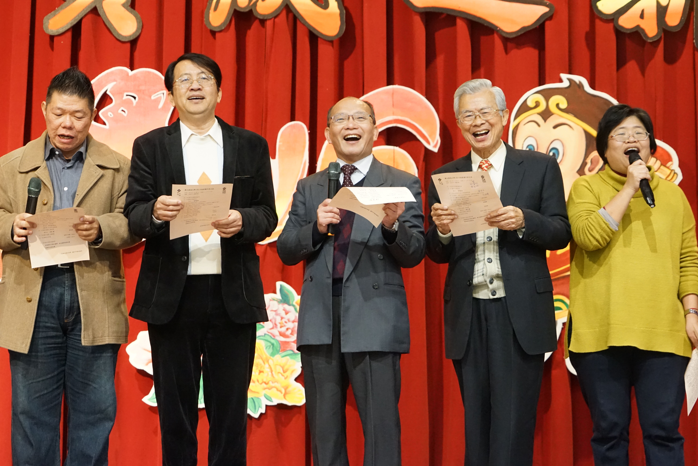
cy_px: 233
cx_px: 349
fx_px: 1939
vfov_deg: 13.7
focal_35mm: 100
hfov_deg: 20.4
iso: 6400
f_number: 5.6
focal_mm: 100
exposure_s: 1/40
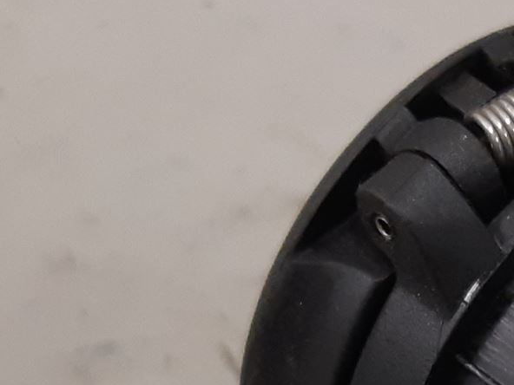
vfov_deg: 15.1
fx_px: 1336
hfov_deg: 19.5
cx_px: 722
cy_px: 595
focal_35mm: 90
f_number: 1.7
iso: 200
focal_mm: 3.93
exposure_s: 1/50
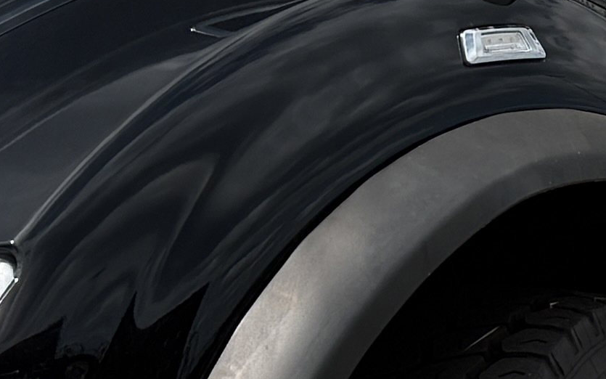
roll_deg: -0.3
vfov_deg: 7.5
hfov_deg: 11.9
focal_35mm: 174
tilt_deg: -0.2
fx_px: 2874
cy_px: -69
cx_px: 615
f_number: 1.78
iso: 80
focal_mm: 6.76
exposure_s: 1/5319
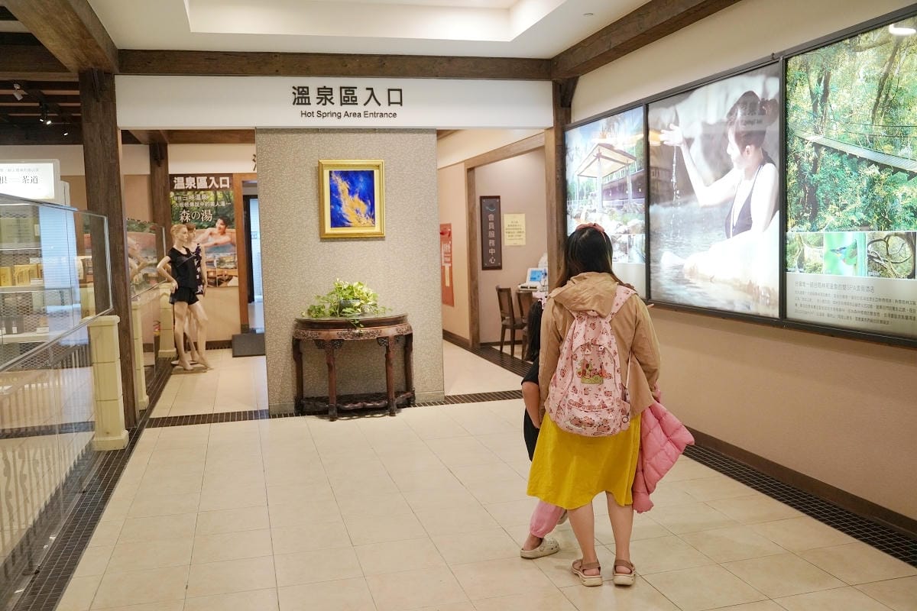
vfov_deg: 41.1
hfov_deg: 58.7
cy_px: 306
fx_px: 815
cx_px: 458
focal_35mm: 32
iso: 2500
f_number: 2.8
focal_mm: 32
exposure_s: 1/160
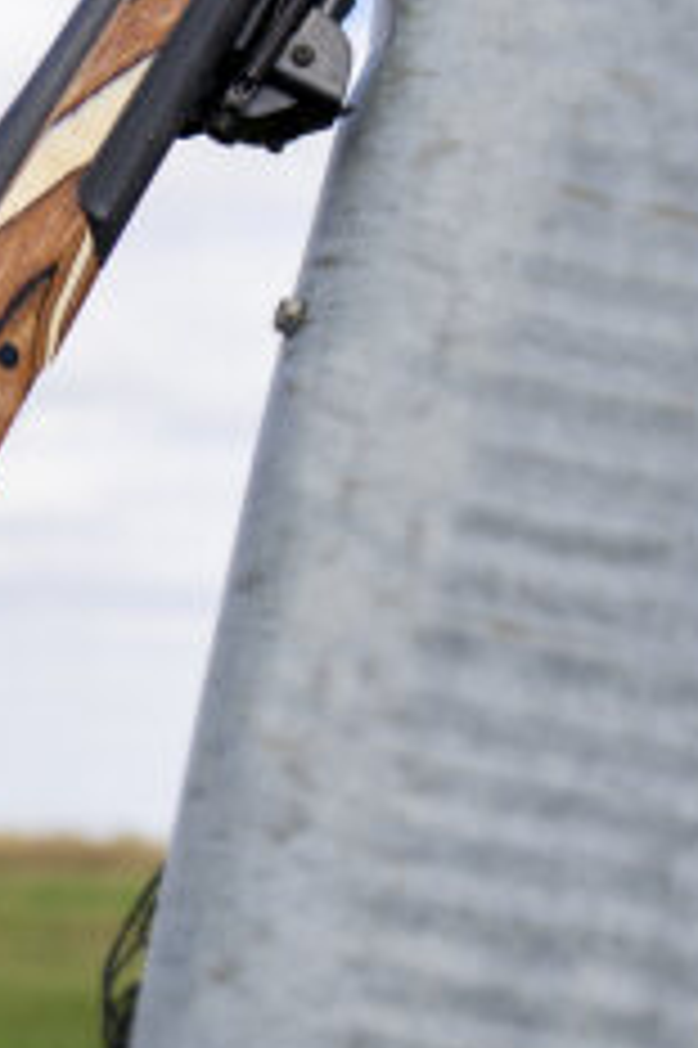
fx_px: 3262
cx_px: -97
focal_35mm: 112
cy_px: 414
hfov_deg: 12.0
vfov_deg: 18.3
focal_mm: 35
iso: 125
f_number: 2.5
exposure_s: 1/1600
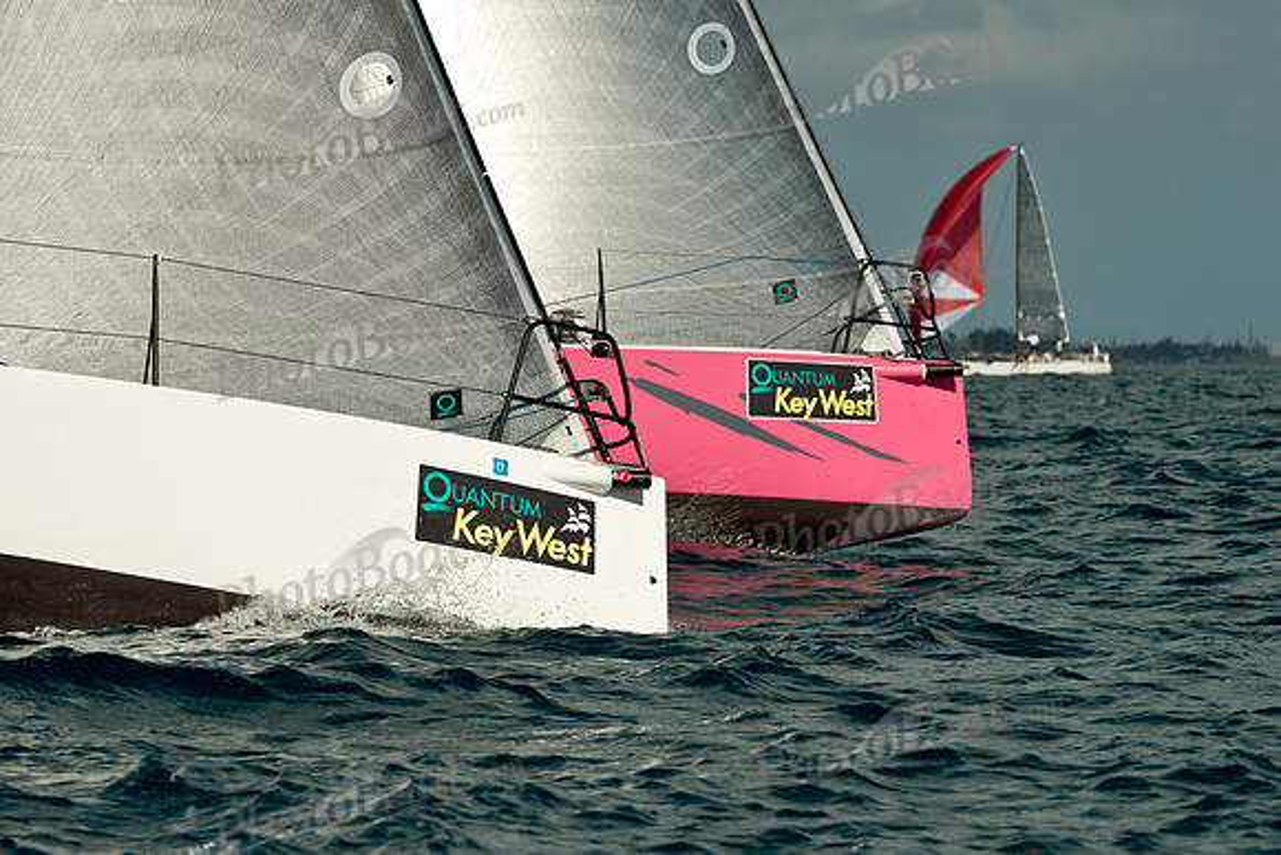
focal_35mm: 223
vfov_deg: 6.2
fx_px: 7950
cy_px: 424
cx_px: 683
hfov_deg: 9.2
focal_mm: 200
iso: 400
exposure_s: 1/1250
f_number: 13
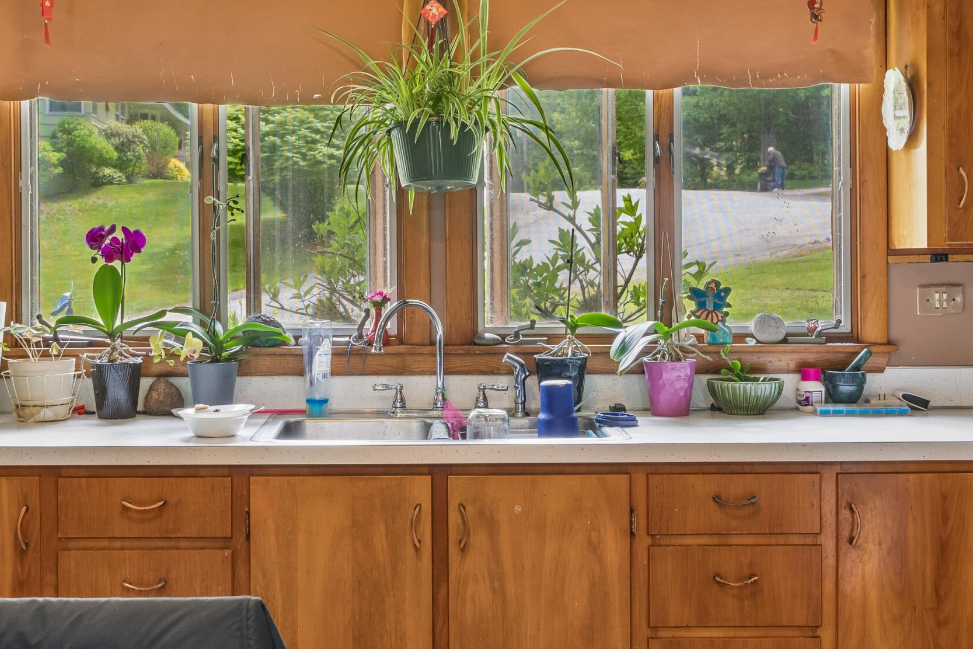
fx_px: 1459
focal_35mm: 54
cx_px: 444
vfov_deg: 25.0
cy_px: 263
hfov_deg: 36.8
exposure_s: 1/8
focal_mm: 20
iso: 200
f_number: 7.1
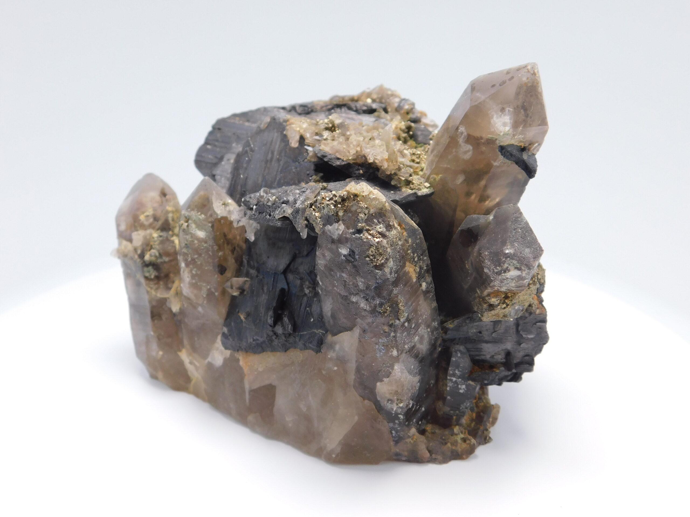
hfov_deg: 46.8
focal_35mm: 40
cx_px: 345
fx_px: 797
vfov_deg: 36.0
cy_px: 258
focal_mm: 7.1
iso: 125
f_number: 3.6
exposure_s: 1/125
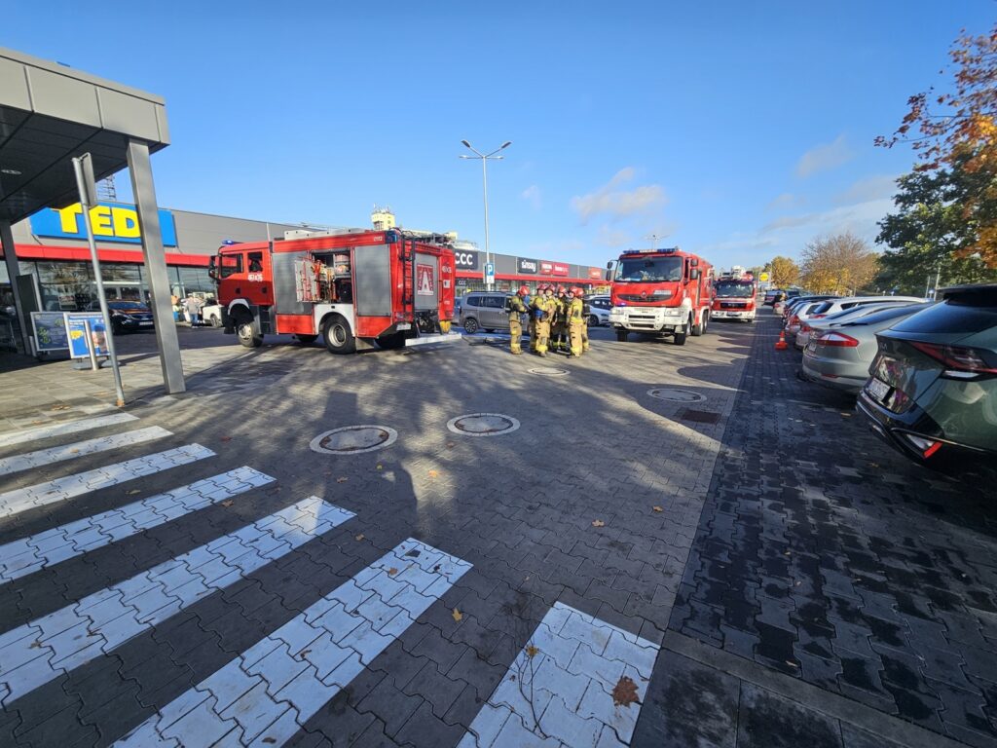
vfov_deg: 89.9
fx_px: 374
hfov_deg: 106.2
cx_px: 498
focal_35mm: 13
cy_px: 374
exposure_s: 1/1084
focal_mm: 2.2
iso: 50
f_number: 2.2
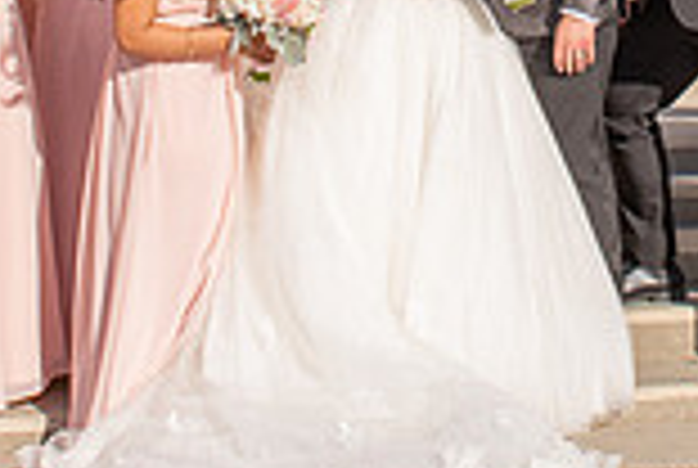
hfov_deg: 20.2
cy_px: -261
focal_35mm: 100
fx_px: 1943
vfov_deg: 12.9
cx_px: 554
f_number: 10
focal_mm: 24
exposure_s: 1/200
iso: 100
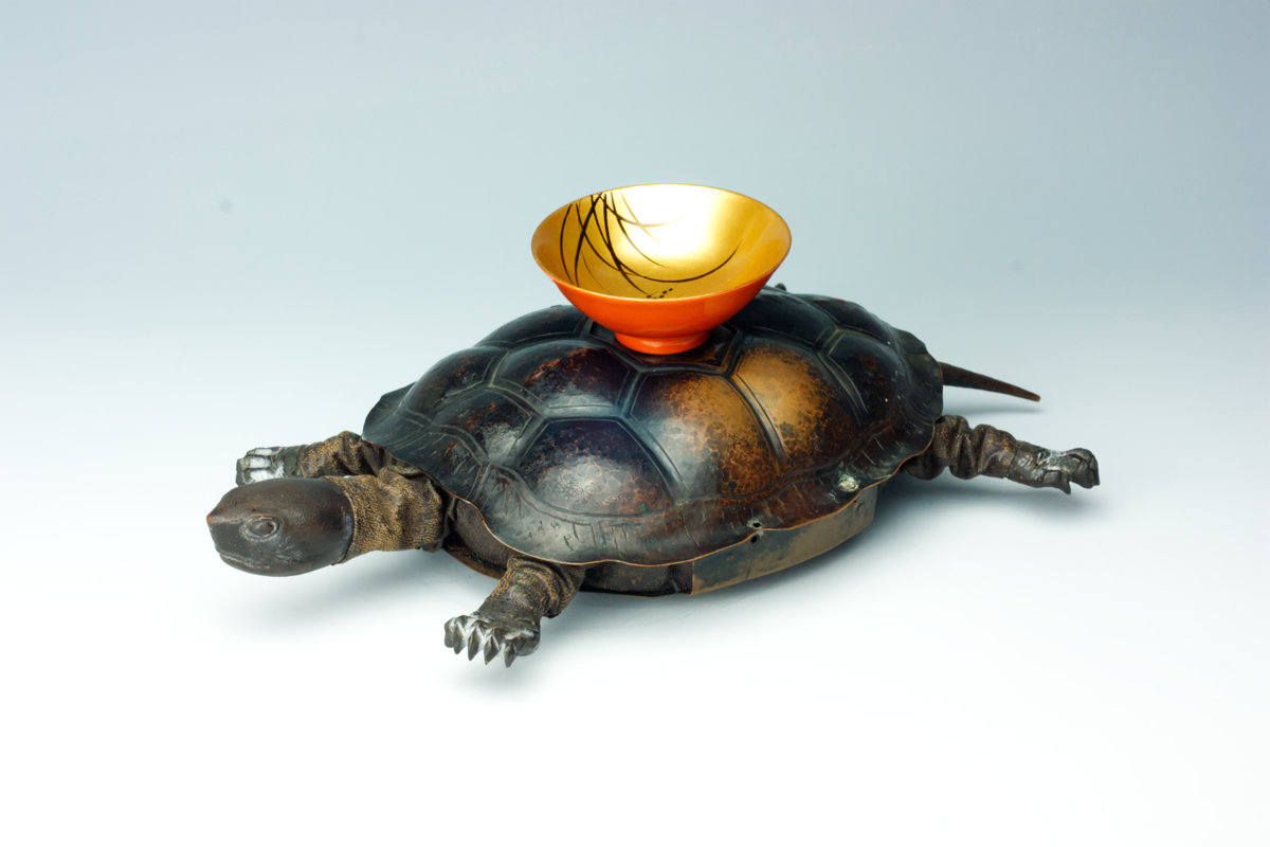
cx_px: 635
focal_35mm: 75
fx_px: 2646
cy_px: 424
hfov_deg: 27.0
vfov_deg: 18.2
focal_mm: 50
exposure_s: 1/15
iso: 800
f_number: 13
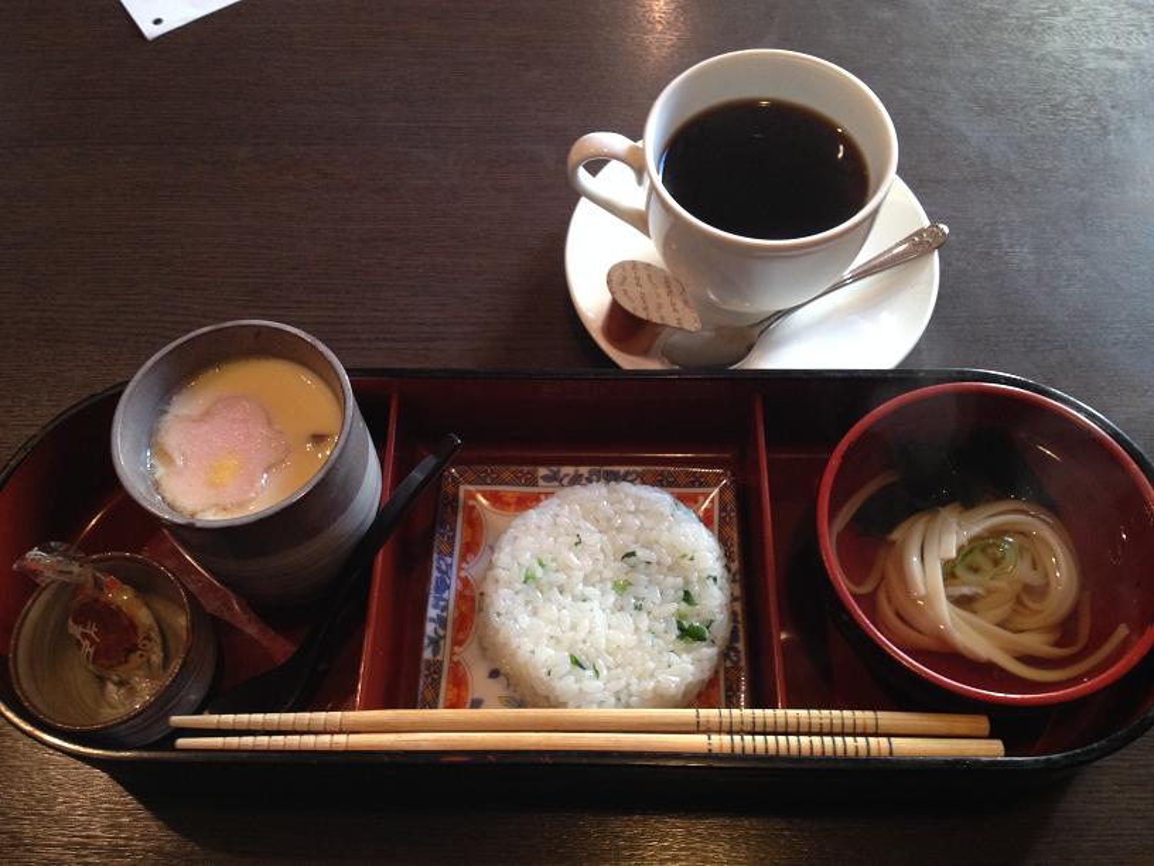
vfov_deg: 40.7
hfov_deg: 52.6
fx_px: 1167
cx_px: 577
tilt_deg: -60.7
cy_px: 433
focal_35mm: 35
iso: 125
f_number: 2.4
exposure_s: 1/20
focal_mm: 4.28
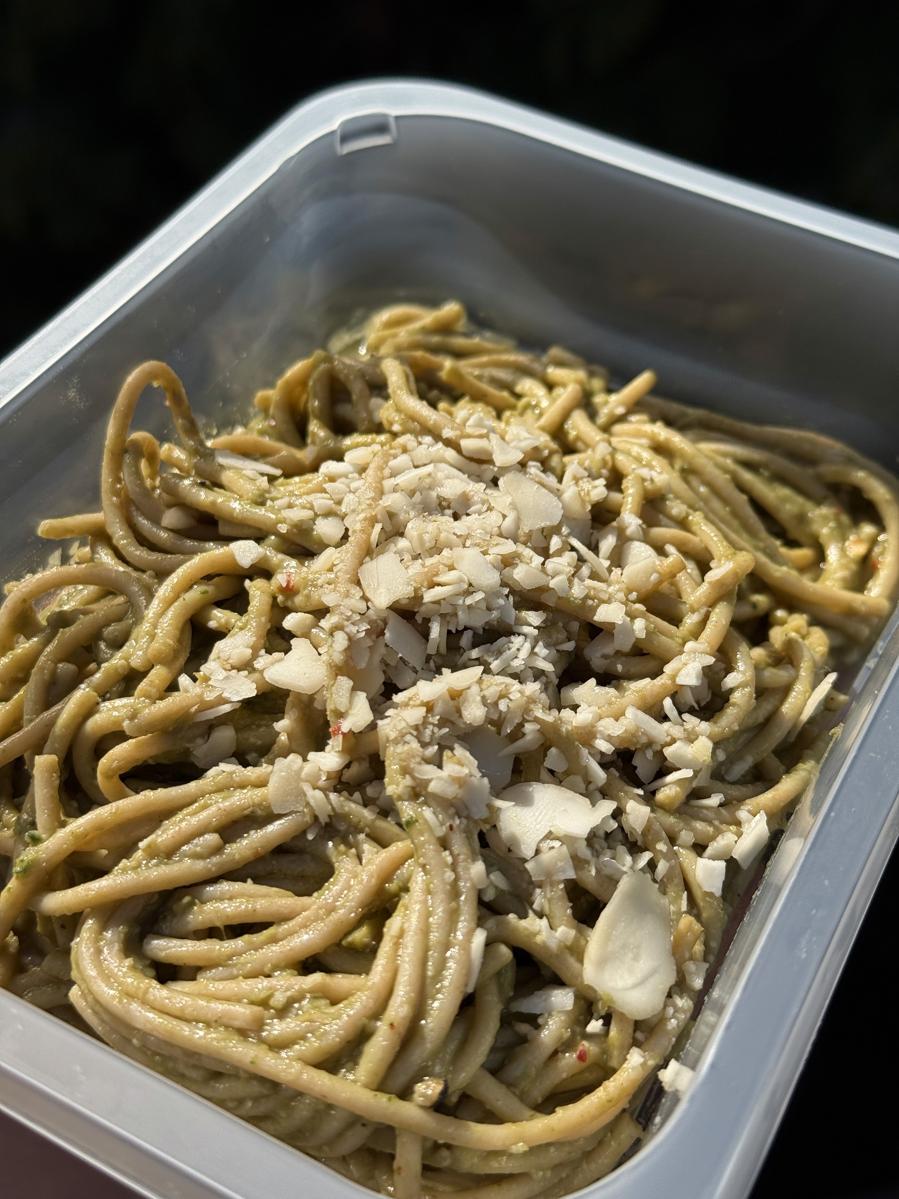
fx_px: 1662
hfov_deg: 30.3
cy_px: 600
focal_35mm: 48
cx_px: 450
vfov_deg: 39.7
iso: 64
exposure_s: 1/4878
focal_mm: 6.76
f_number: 1.78
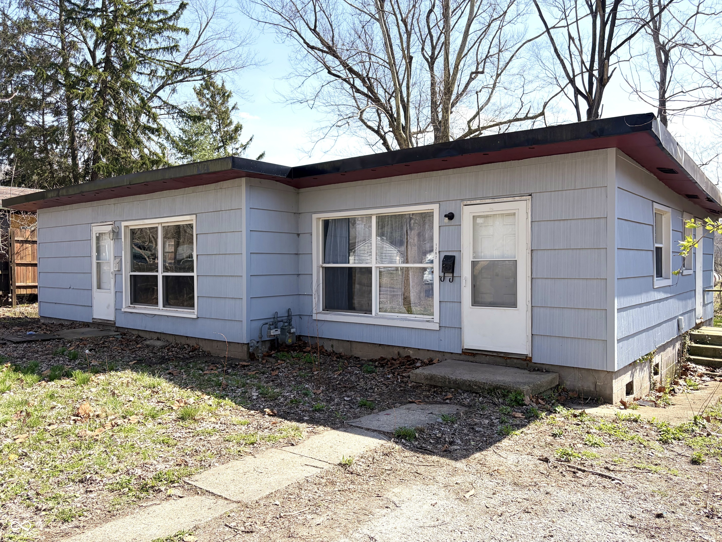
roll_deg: +0.0
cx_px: 361
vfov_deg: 53.1
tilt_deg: -0.6
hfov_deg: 67.3
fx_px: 542
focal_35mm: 26
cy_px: 271
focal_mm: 5.96
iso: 64
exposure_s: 1/2364
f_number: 1.6
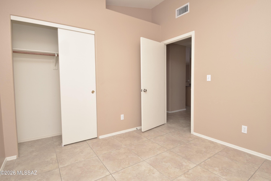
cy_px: 90
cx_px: 136
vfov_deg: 67.4
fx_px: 135
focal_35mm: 18
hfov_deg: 90.0
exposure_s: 1/50
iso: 400
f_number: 9
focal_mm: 12
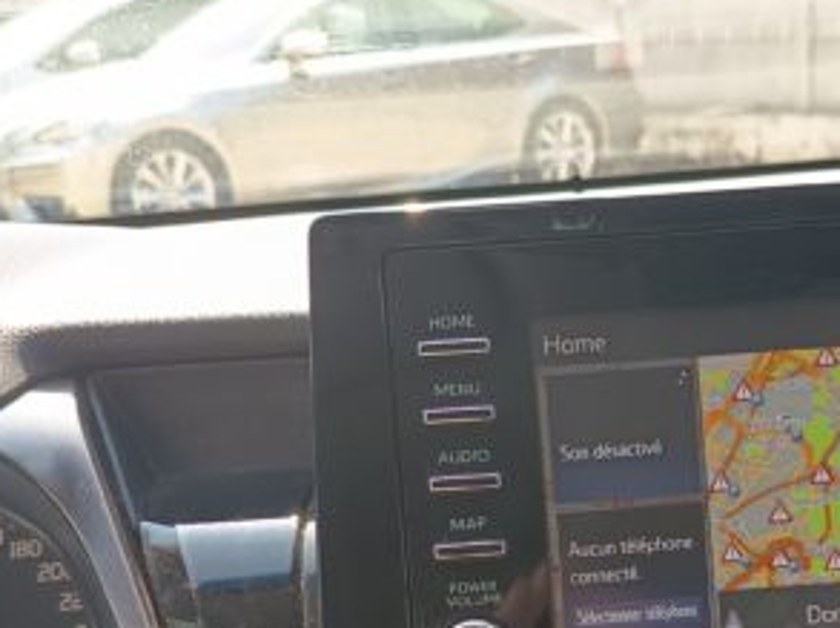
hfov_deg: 29.9
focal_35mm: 63
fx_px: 1527
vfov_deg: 22.3
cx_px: 702
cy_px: 645
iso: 115
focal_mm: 5.27
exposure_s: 1/100
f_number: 1.7
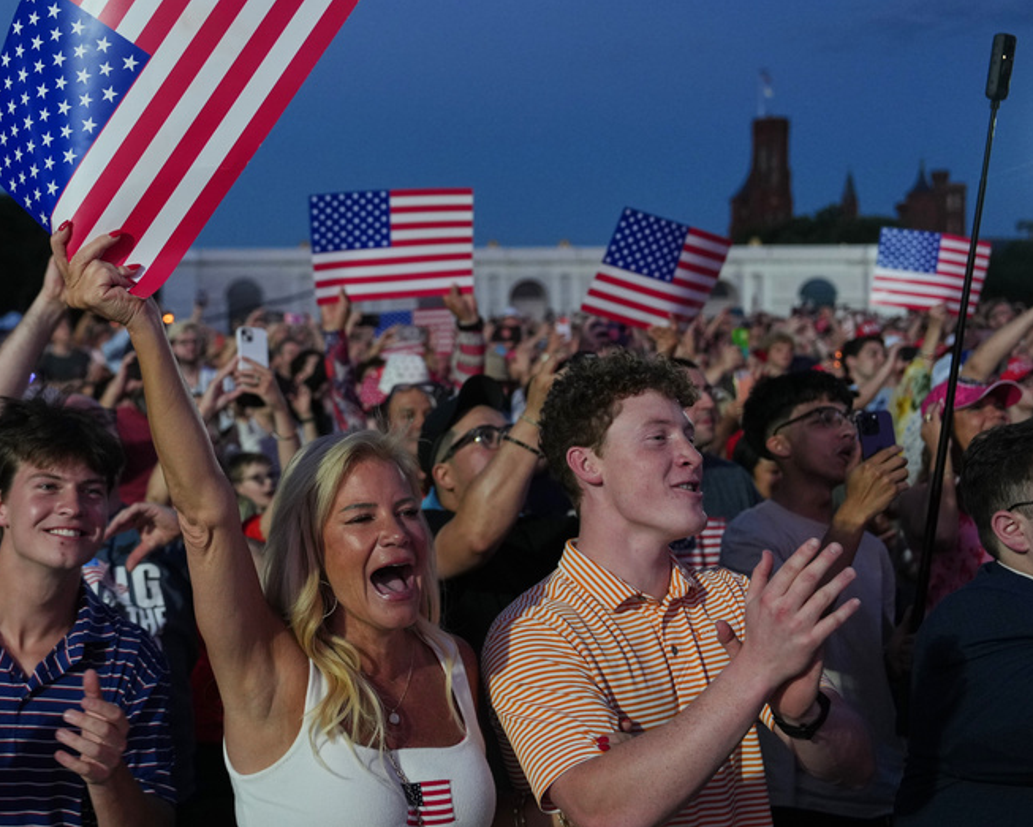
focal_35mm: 50
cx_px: 256
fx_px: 1529
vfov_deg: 30.2
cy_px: 361
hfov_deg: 36.4
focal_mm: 34
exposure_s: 1/500
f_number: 2.8
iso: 1600
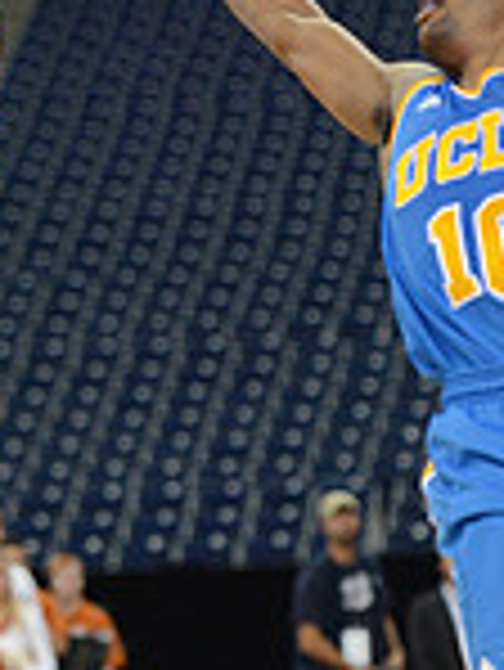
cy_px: 72
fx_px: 6765
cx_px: 112
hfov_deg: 4.3
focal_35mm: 349
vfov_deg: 5.7
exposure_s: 1/1600
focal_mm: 120
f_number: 2.8
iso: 3200
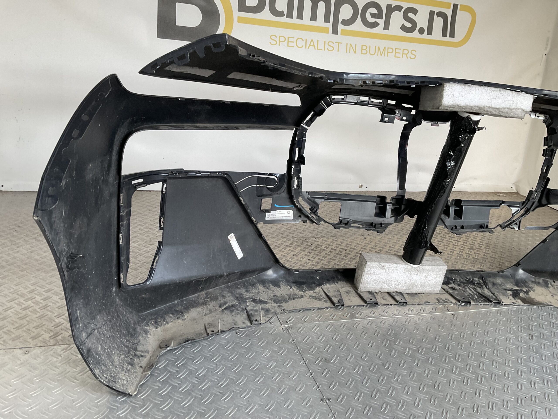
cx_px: 279
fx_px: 467
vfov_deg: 48.2
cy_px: 210
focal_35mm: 29
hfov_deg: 61.7
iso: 50
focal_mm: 3
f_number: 1.8
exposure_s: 1/50
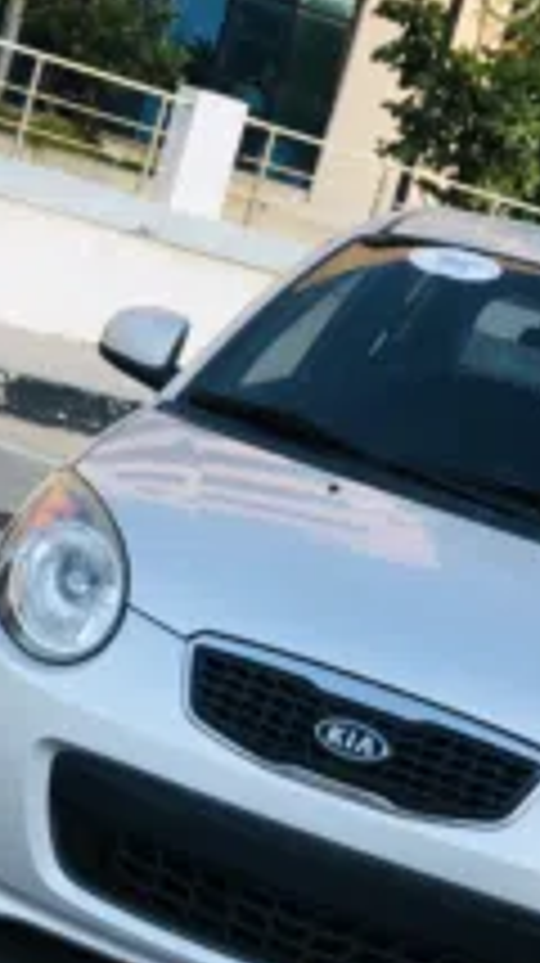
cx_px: 378
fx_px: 2705
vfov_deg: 20.1
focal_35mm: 106
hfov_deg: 11.4
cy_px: 634
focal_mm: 6
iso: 20
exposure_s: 1/50
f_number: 2.4
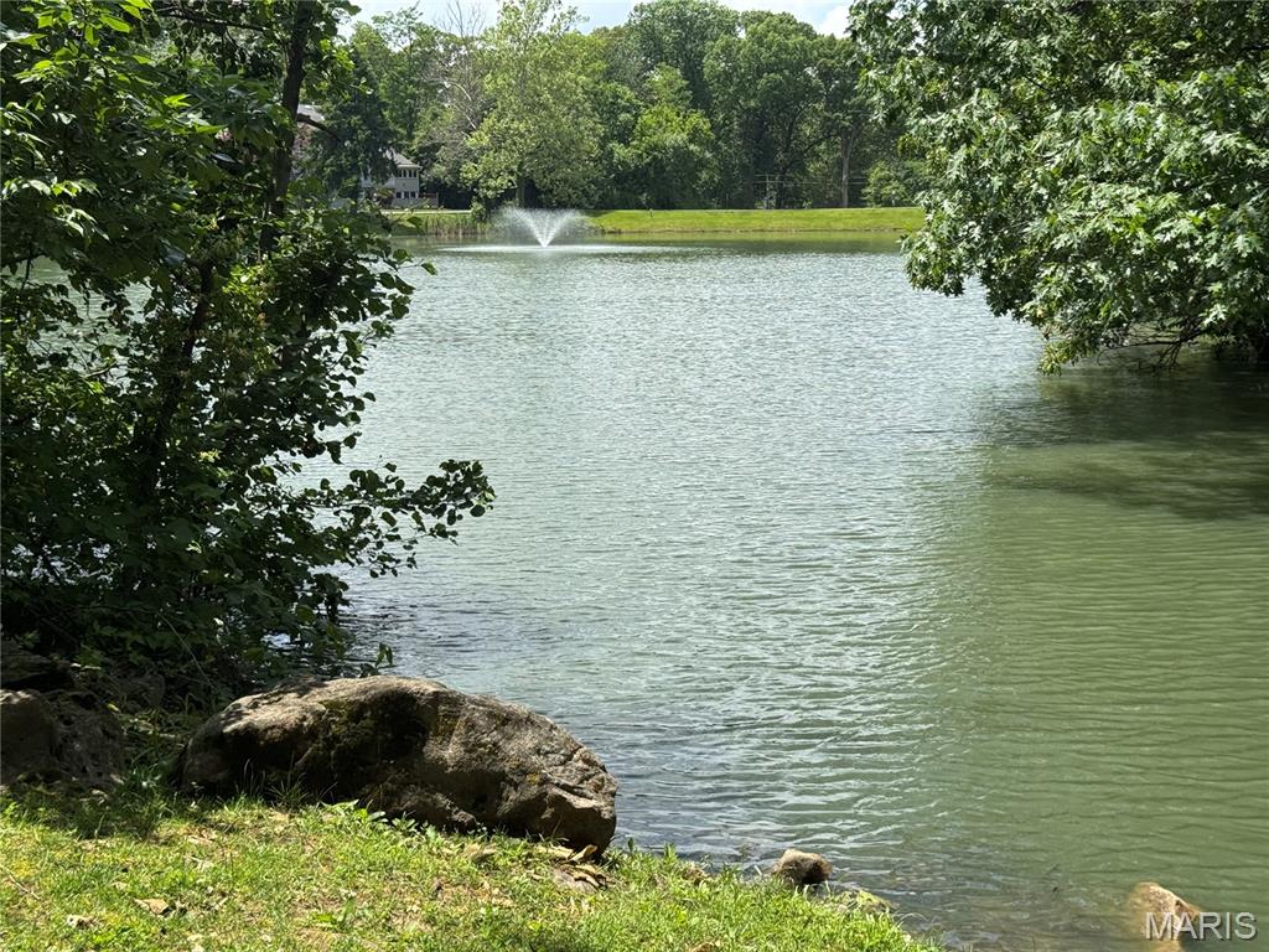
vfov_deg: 30.3
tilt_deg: -8.2
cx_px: 634
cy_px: 476
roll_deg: +0.5
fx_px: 1760
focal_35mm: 48
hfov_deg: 39.7
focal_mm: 6.76
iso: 64
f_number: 1.78
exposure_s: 1/3610
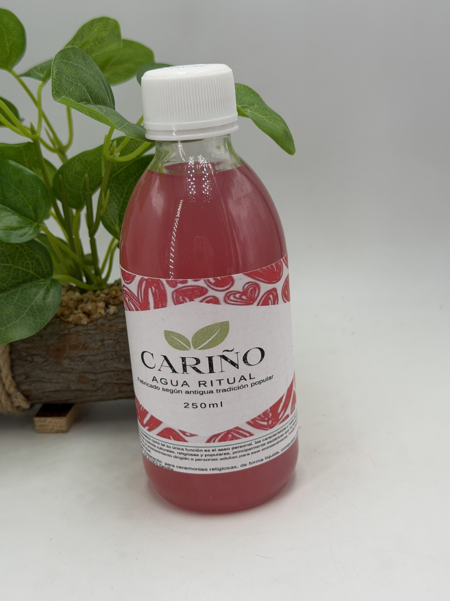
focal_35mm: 50
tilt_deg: -17.2
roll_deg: +2.7
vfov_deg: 38.2
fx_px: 867
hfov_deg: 29.1
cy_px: 301
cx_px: 222
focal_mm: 6.76
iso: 64
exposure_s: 1/2033
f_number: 1.78
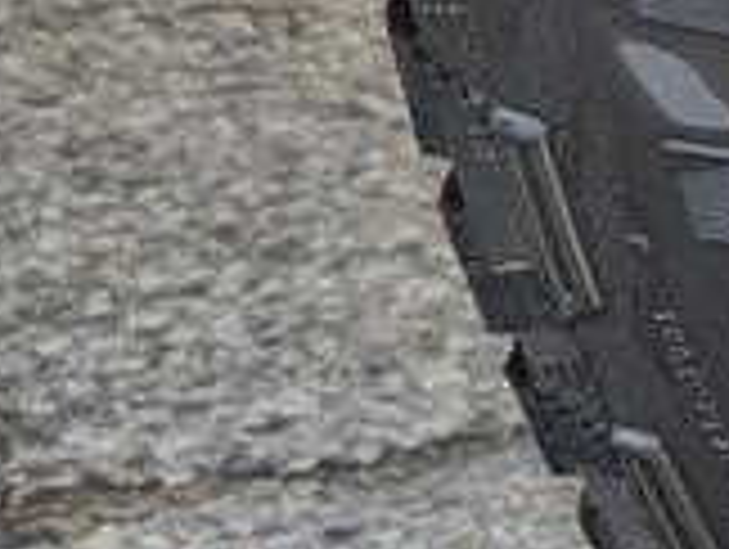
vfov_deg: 7.6
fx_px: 3986
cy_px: -477
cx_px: 2581
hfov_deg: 8.0
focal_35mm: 189
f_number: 1.68
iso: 21
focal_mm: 6.9
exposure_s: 1/393
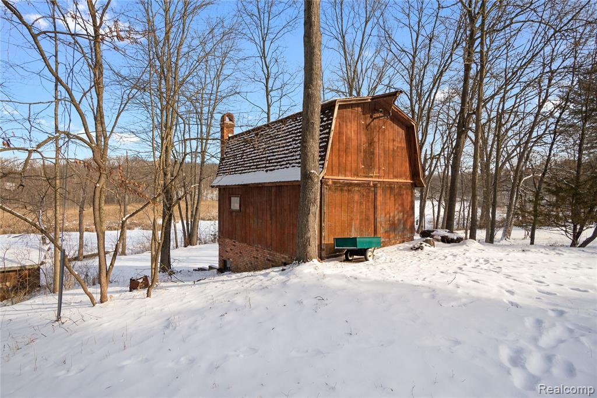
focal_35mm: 30
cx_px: 298
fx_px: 498
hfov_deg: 61.9
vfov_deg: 43.6
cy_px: 199
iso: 320
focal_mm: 30
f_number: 9
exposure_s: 1/1000
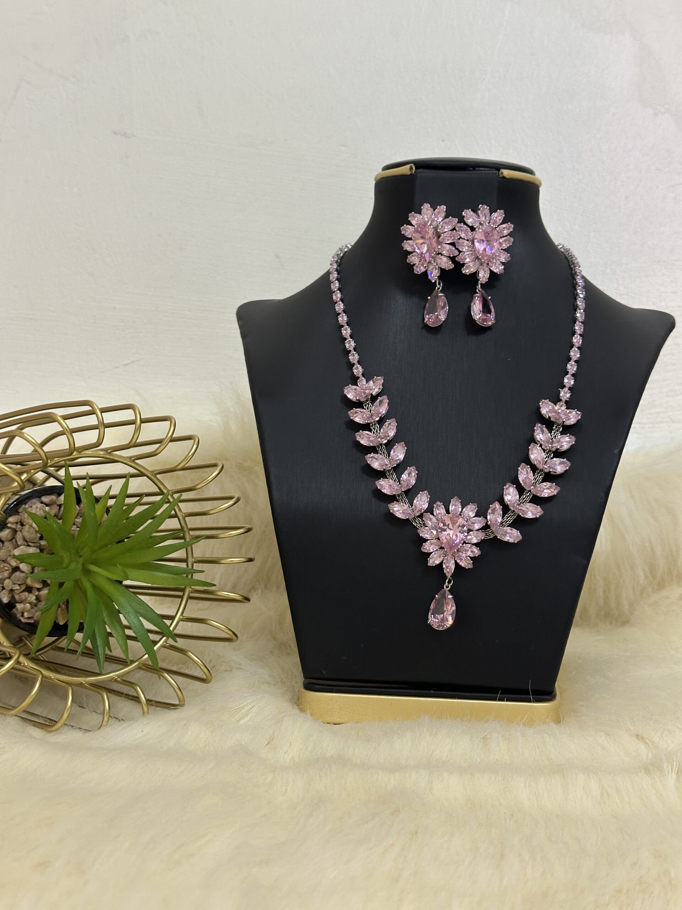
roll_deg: -1.3
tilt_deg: -3.5
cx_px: 341
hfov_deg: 30.3
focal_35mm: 48
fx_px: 1261
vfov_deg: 39.7
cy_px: 455
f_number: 1.78
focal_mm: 6.86
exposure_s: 1/60
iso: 160
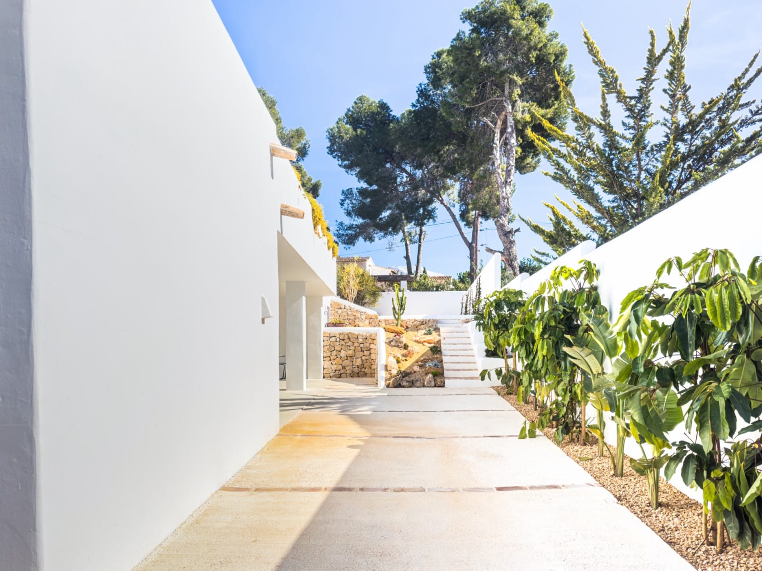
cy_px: 286
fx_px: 528
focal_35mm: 24
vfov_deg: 56.8
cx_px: 381
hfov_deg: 71.6
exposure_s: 1/9400
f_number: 1.8
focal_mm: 6.86
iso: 100
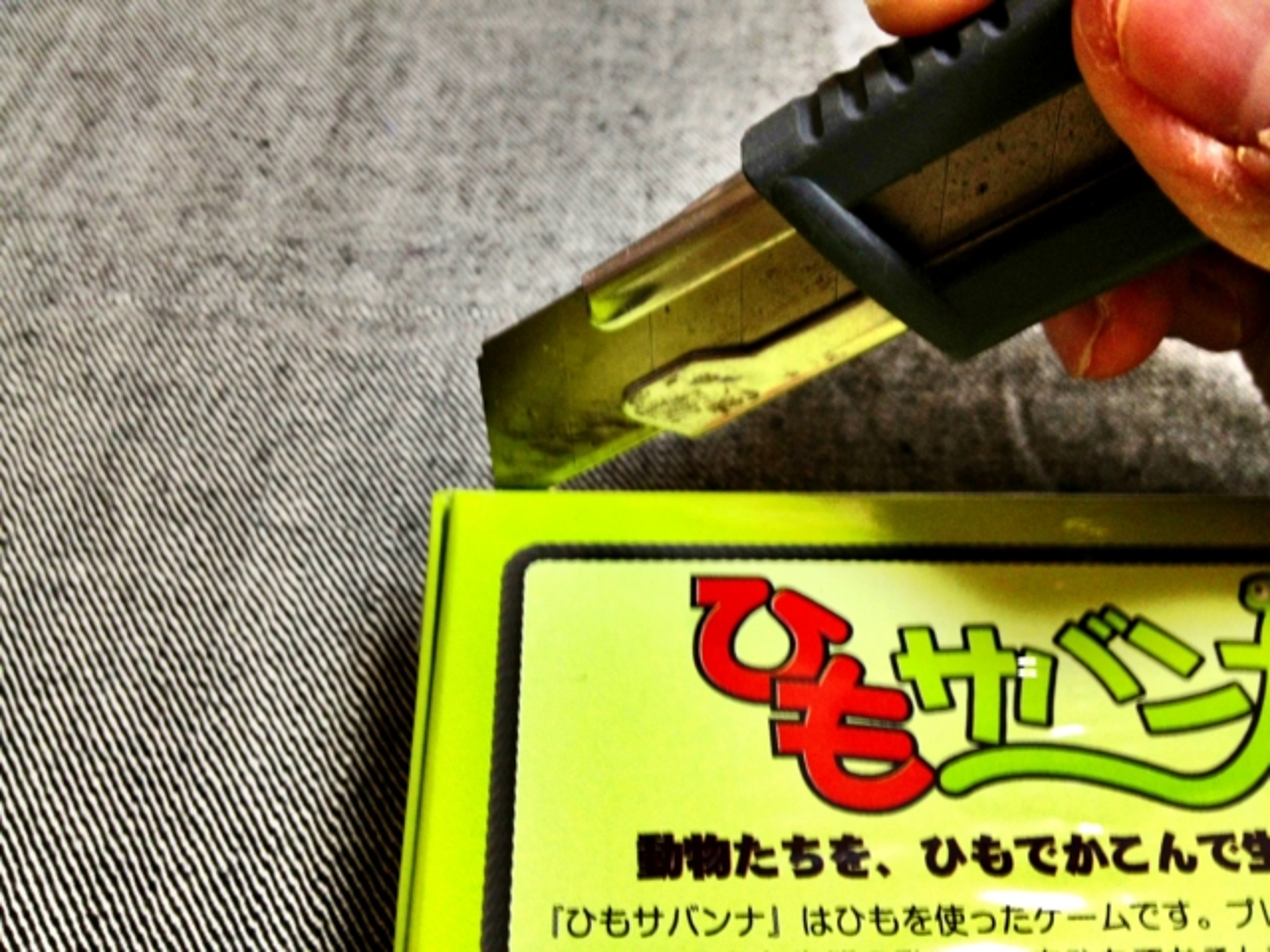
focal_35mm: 35
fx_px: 1284
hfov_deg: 52.6
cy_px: 476
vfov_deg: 40.7
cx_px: 635
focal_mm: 4.28
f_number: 2.4
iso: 64
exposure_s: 1/20
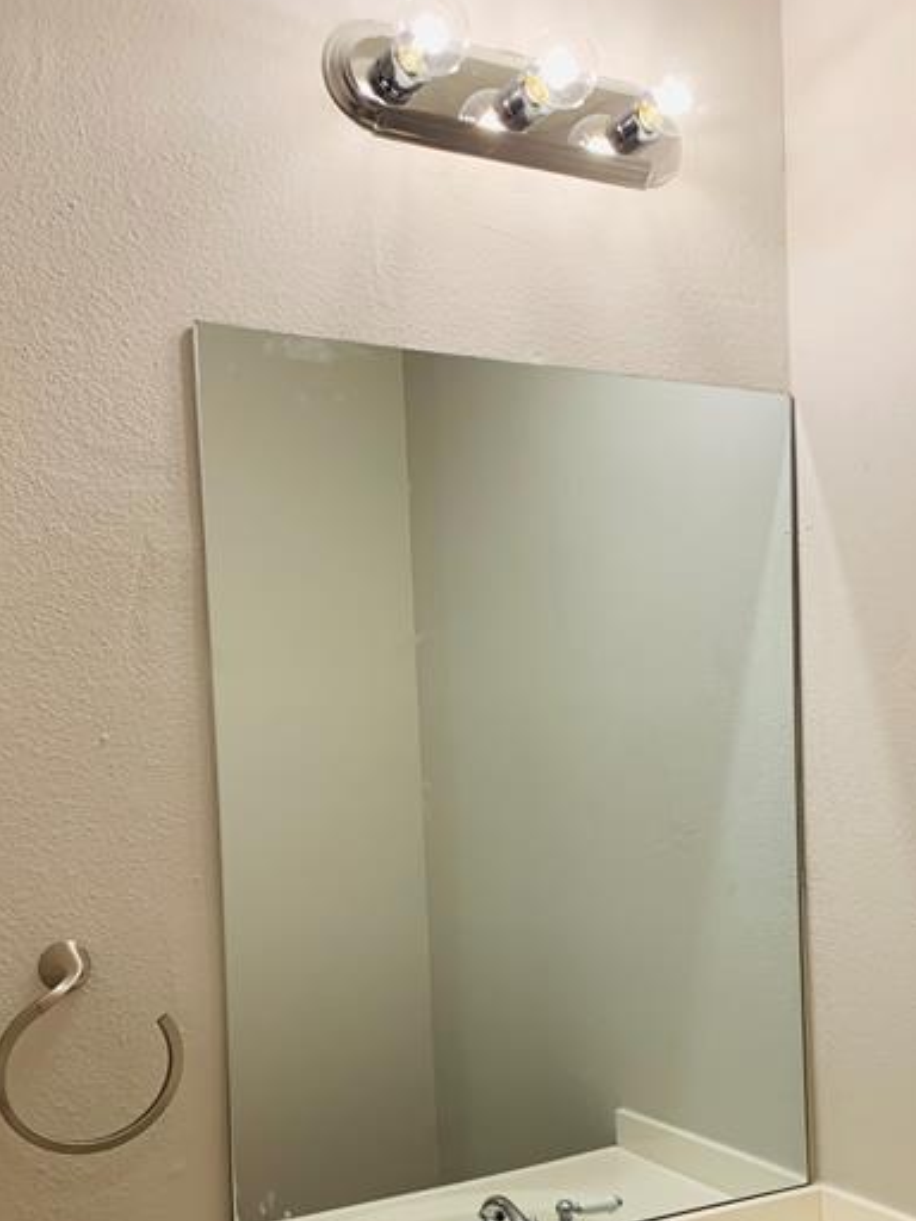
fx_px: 1376
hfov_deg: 36.7
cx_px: 549
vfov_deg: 47.2
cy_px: 801
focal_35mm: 39
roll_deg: +0.8
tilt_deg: -3.2
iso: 80
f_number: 1.8
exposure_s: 1/120
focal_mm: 4.25
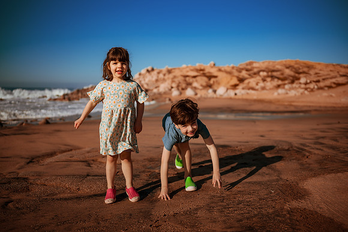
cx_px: 174
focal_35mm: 35
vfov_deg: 37.9
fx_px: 338
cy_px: 116
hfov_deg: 54.4
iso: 50
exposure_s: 1/8000
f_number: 2
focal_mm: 35
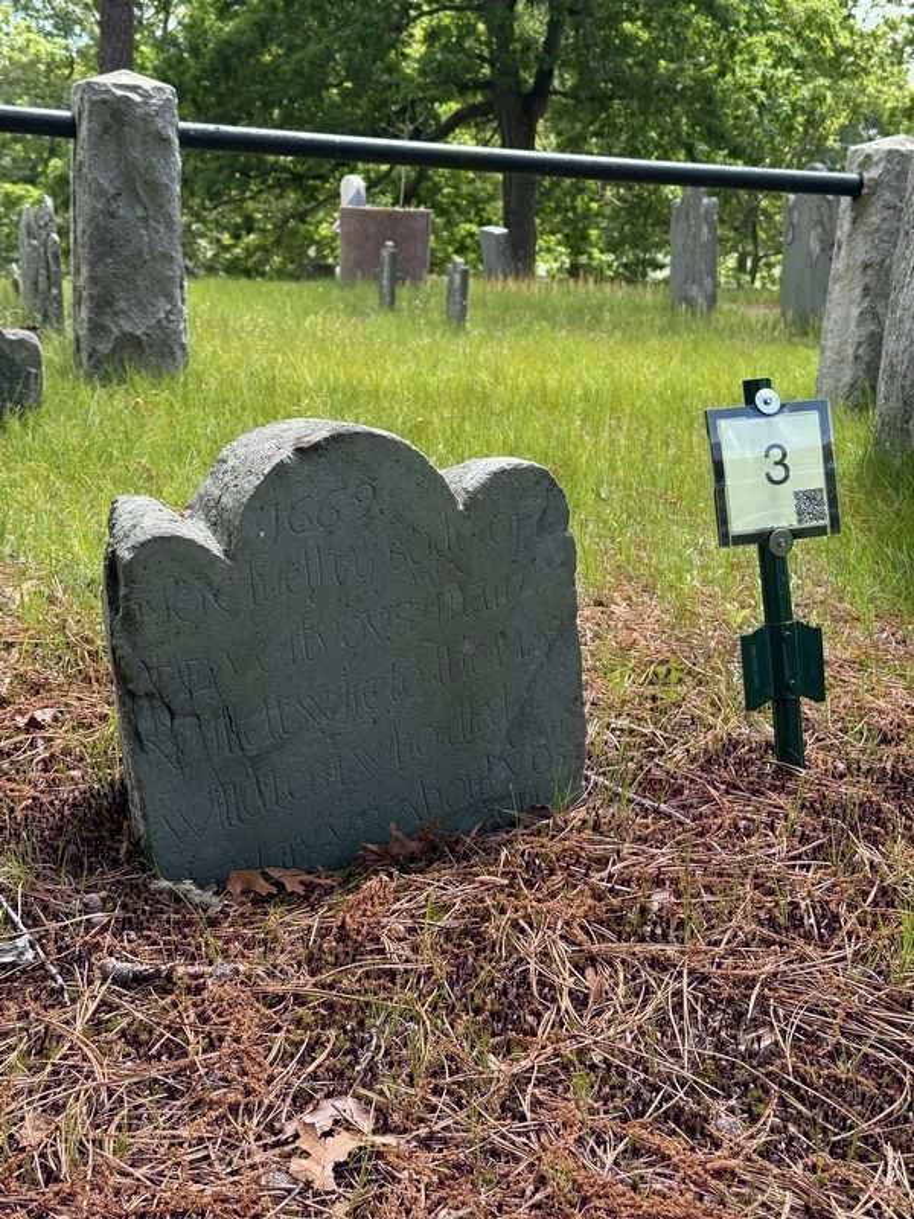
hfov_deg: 30.3
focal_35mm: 48
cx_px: 457
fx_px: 1690
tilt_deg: -14.6
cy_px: 610
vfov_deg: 39.7
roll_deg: -1.0
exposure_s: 1/1203
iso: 80
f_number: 1.78
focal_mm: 6.76
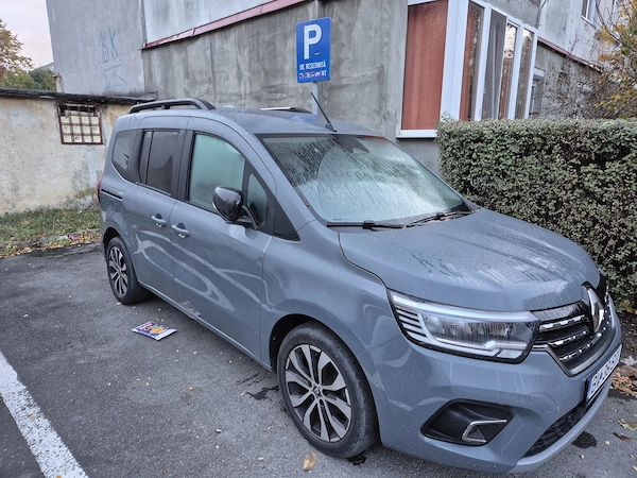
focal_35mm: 23
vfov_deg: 58.9
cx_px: 318
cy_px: 239
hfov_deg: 73.9
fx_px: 423
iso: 400
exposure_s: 1/100
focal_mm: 5.4
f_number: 1.8
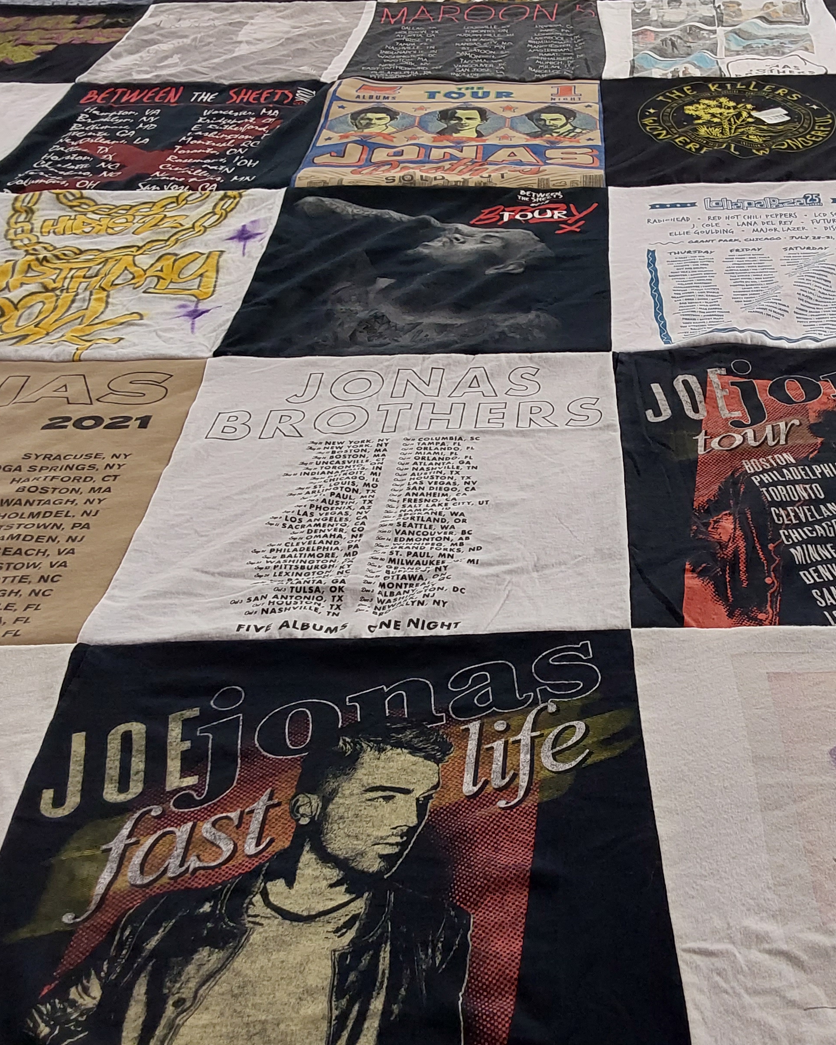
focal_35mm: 37
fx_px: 1144
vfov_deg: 49.1
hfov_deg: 39.5
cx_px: 579
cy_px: 517
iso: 100
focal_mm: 2.91
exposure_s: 1/60
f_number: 1.9
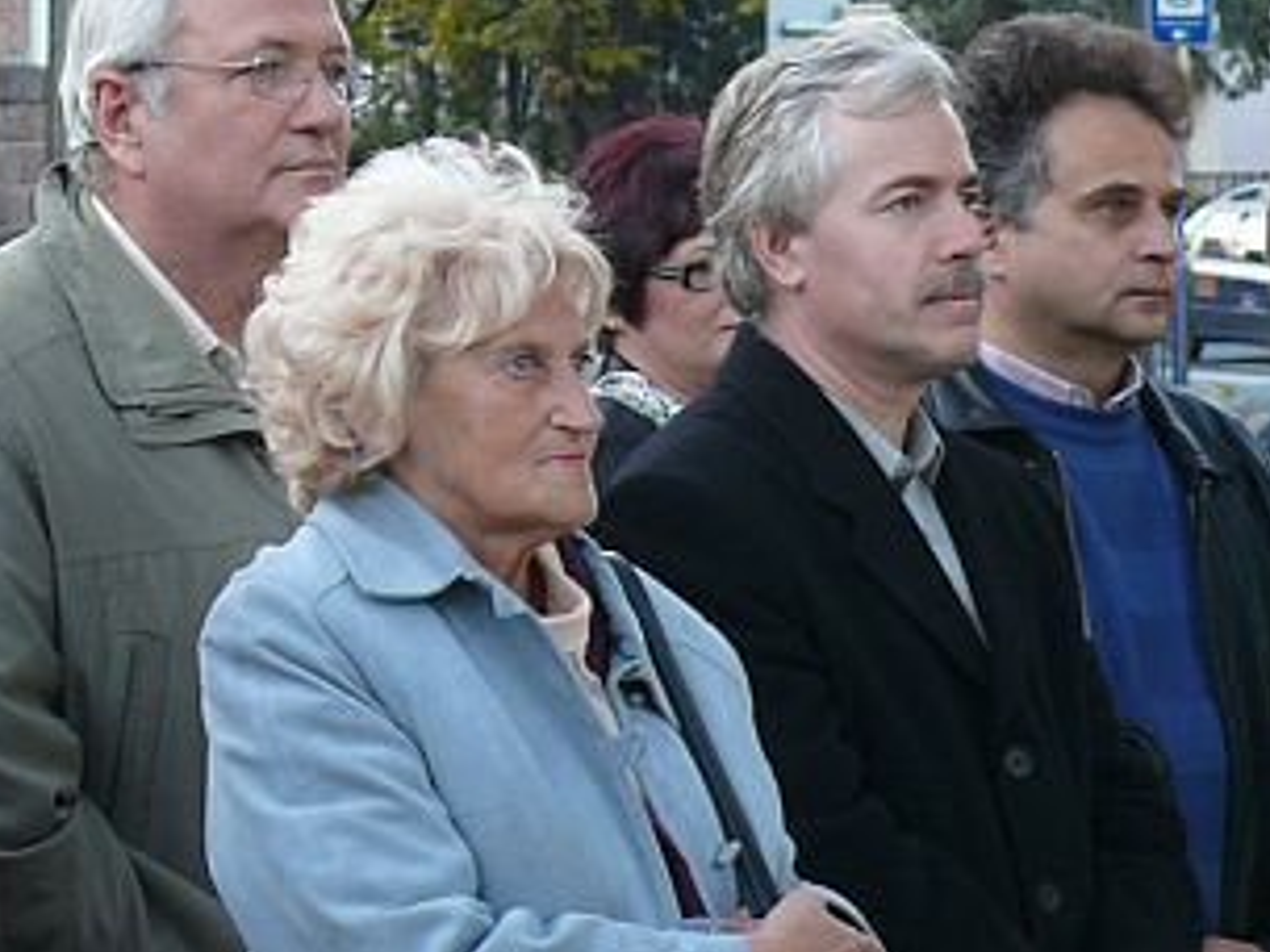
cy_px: 422
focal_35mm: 203
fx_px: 7448
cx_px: 556
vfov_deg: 7.3
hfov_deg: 9.7
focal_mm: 16.4
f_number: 3.2
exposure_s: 1/30
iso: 100
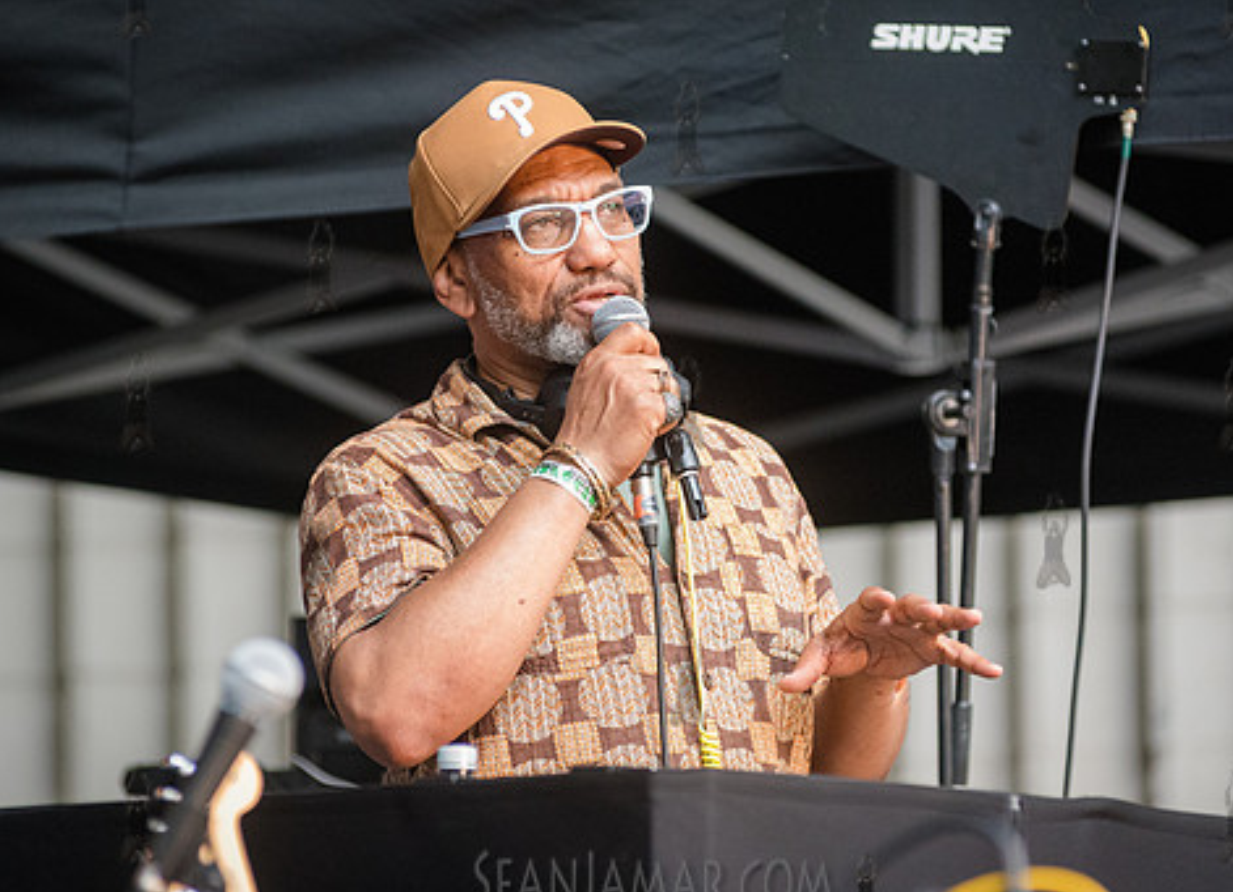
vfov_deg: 5.2
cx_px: 600
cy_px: 384
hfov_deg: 7.2
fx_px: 9745
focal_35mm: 277
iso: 4000
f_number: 4
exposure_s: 1/400
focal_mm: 200
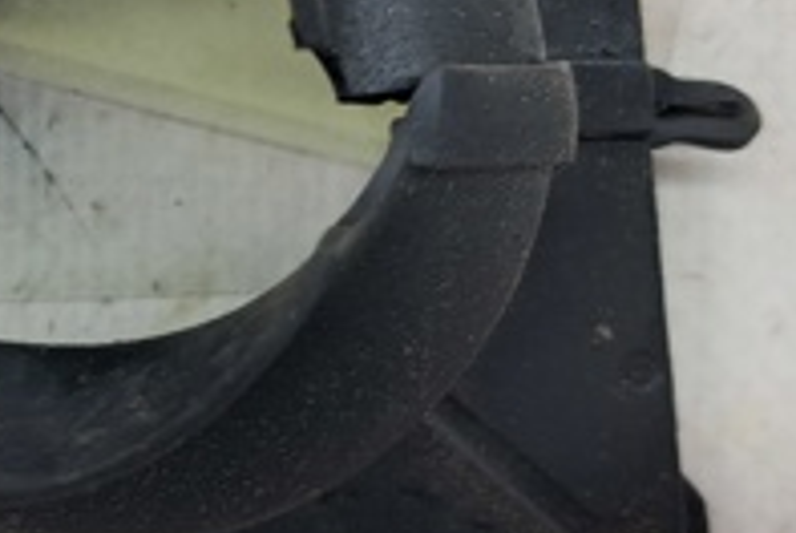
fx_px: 2015
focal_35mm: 91
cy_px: 75
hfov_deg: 21.8
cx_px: 69
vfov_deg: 14.9
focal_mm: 4
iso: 50
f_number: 1.8
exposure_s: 1/50
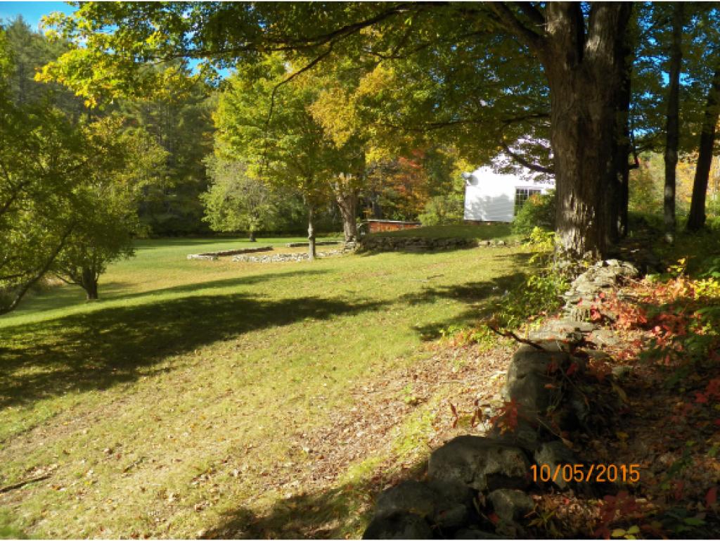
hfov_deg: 63.4
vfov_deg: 49.8
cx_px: 360
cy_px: 270
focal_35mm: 28
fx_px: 583
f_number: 4
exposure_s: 1/640
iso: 125
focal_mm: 4.9
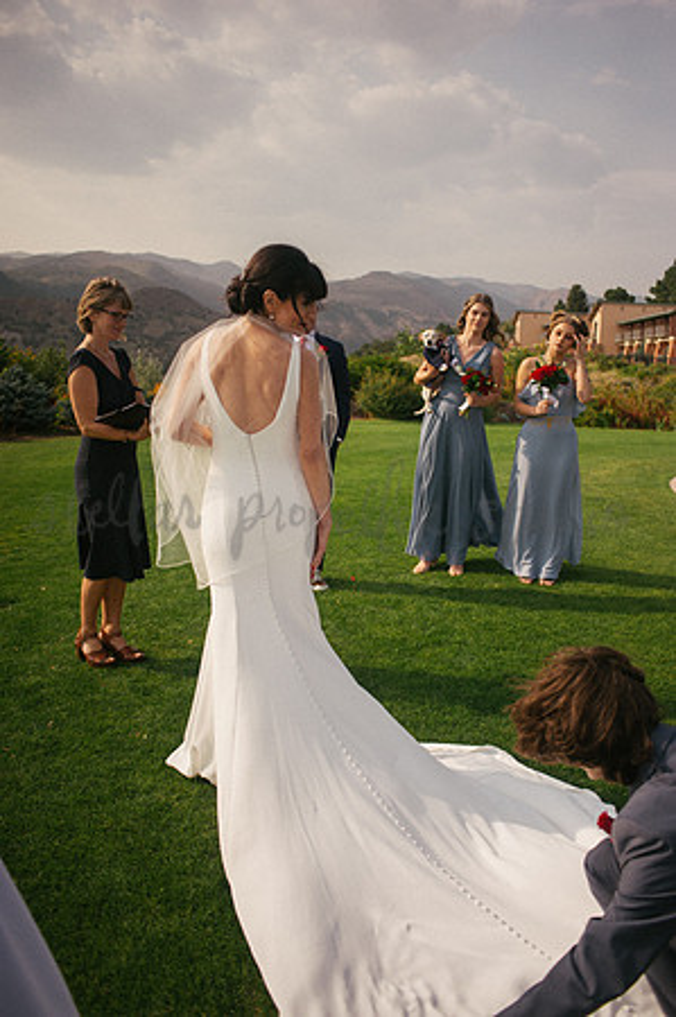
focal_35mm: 28
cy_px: 508
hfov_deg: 46.3
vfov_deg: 65.5
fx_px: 790
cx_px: 338
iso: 400
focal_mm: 28
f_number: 2.8
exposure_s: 1/8000
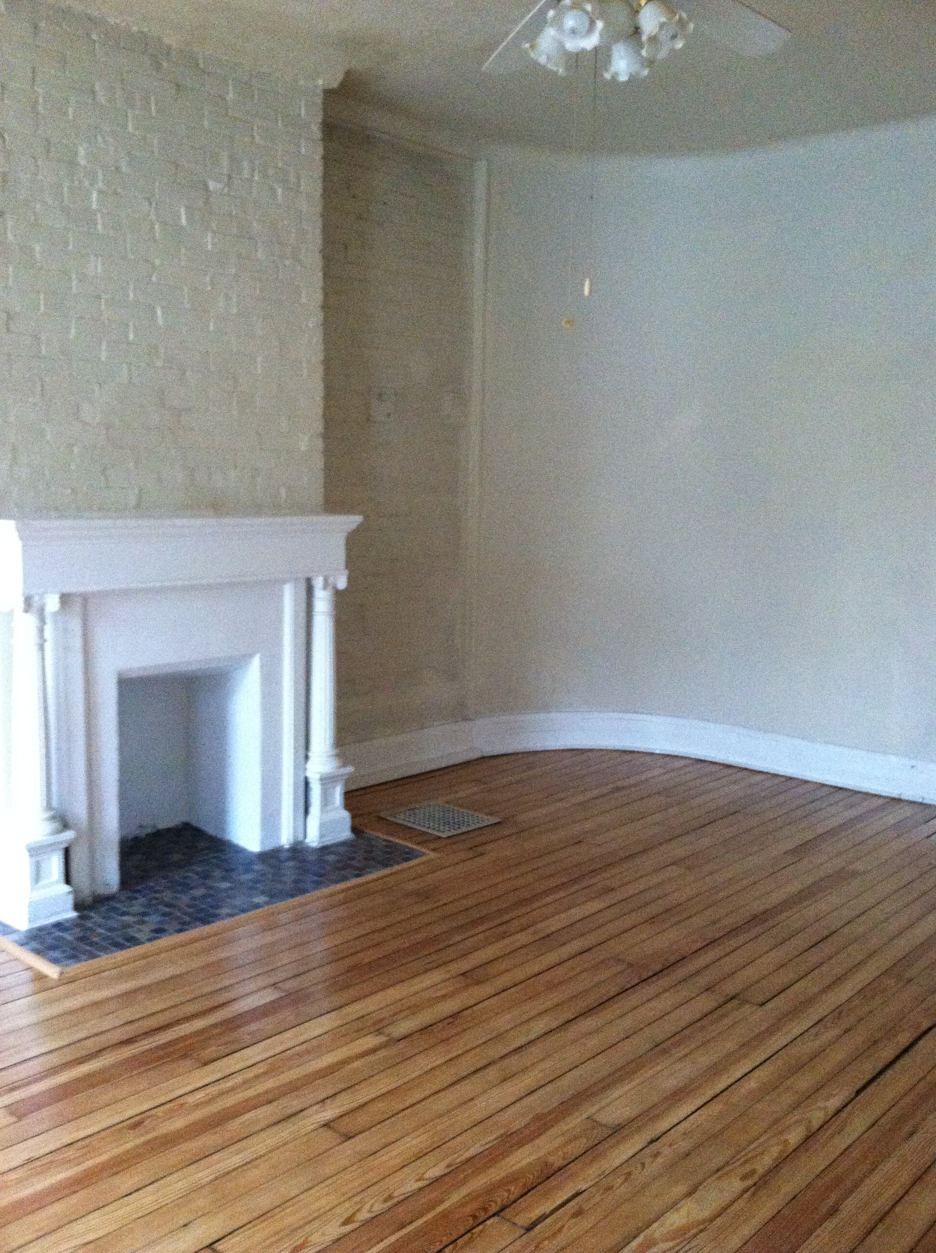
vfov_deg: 52.7
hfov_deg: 40.6
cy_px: 626
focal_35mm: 35
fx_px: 1265
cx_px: 468
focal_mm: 3.85
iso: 500
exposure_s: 1/17
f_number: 2.8
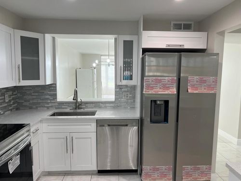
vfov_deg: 53.1
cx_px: 120
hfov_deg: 67.3
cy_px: 90
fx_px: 181
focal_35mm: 26
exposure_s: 1/130
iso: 64
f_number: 1.5
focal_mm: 5.7
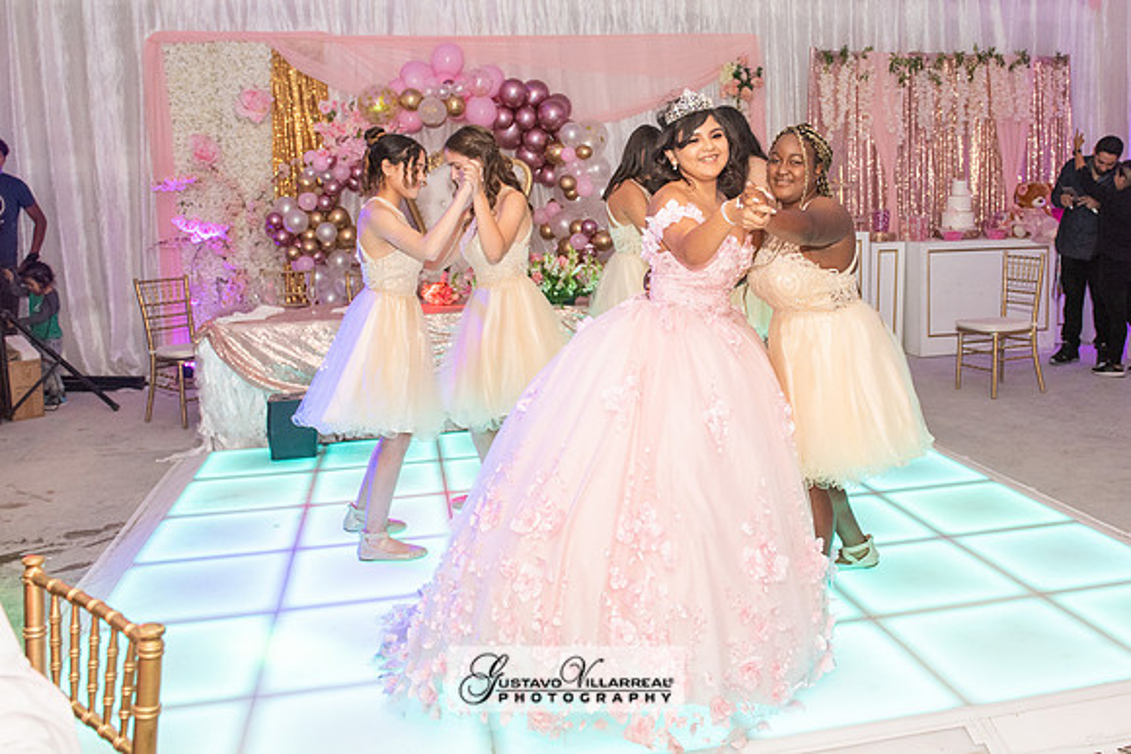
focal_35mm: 32
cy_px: 311
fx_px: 1016
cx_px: 659
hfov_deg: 57.9
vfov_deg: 40.6
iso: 1250
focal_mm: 24
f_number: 4
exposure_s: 1/160
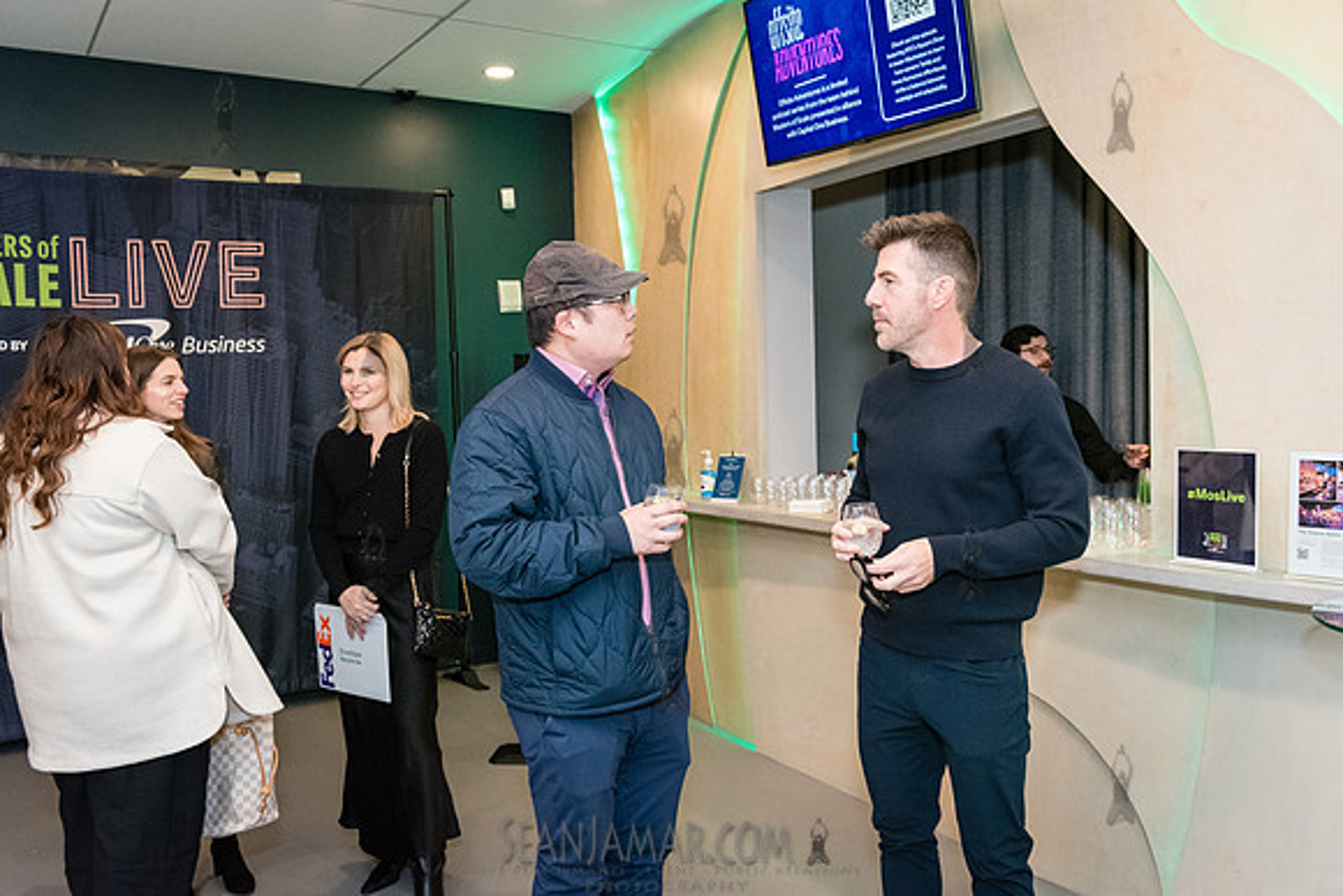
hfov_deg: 60.3
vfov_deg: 42.3
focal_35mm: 31
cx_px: 672
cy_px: 448
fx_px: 1157
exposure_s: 1/200
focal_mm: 31
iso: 6400
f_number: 3.5
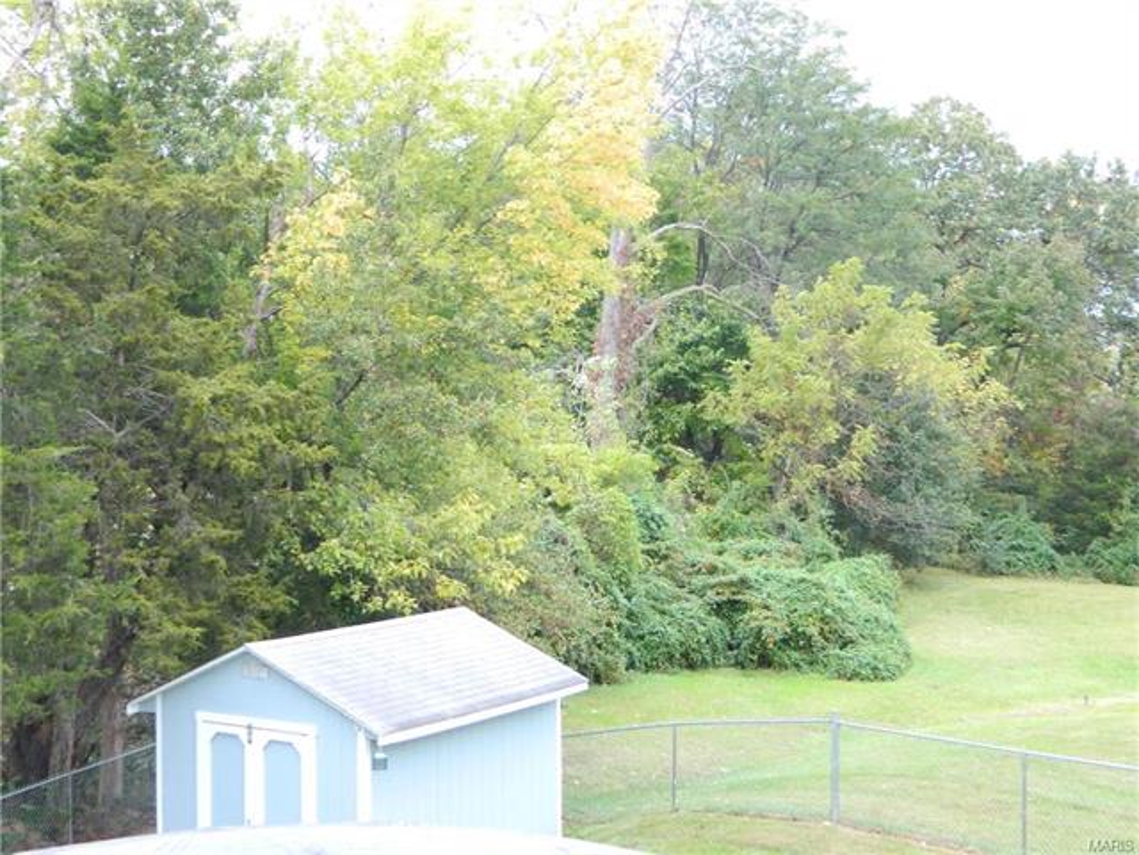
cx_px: 570
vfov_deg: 30.9
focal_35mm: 47
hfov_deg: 40.4
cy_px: 428
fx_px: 1546
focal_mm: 8.4
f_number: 3.6
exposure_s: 1/30
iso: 180
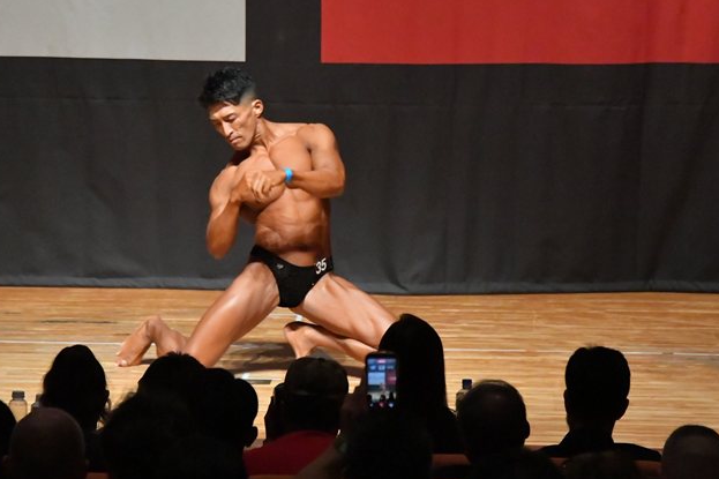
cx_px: 283
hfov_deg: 6.5
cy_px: 219
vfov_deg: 4.3
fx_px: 6329
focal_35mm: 317
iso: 12800
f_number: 5.6
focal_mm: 170
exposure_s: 1/400
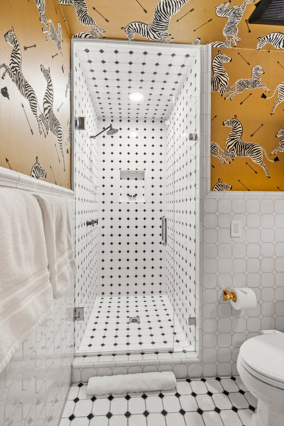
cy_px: 213
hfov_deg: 73.7
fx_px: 189
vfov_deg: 96.7
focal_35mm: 16
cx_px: 142
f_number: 10
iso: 12800
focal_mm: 16
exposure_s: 1/20
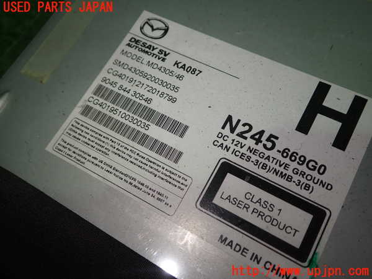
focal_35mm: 32
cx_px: 186
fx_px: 344
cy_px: 140
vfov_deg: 44.2
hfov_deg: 56.8
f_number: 2.4
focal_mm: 5.79
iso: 100
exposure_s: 1/80
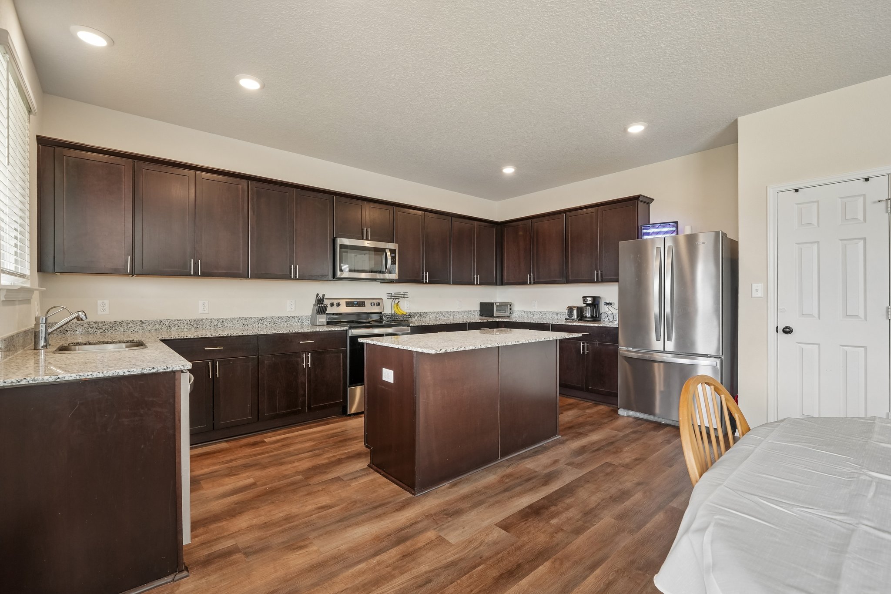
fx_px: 371
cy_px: 297
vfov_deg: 77.3
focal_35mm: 15
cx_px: 446
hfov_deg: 100.4
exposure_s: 1/20
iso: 800
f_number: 8
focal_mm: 15
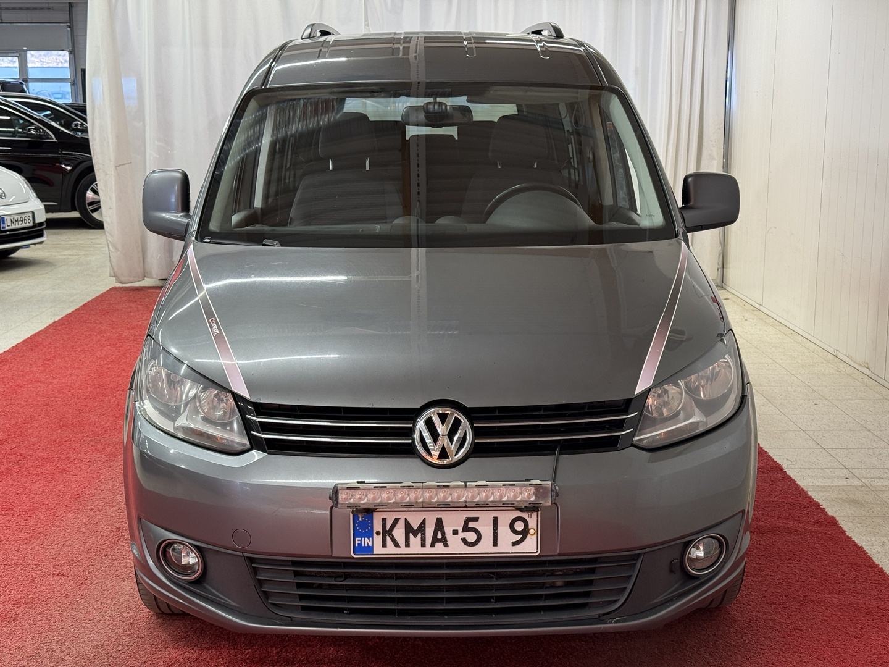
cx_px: 444
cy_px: 334
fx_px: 1233
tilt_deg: -9.5
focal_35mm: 48
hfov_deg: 39.7
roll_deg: -0.1
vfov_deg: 30.3
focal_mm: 6.76
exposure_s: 1/67
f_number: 1.78
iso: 100
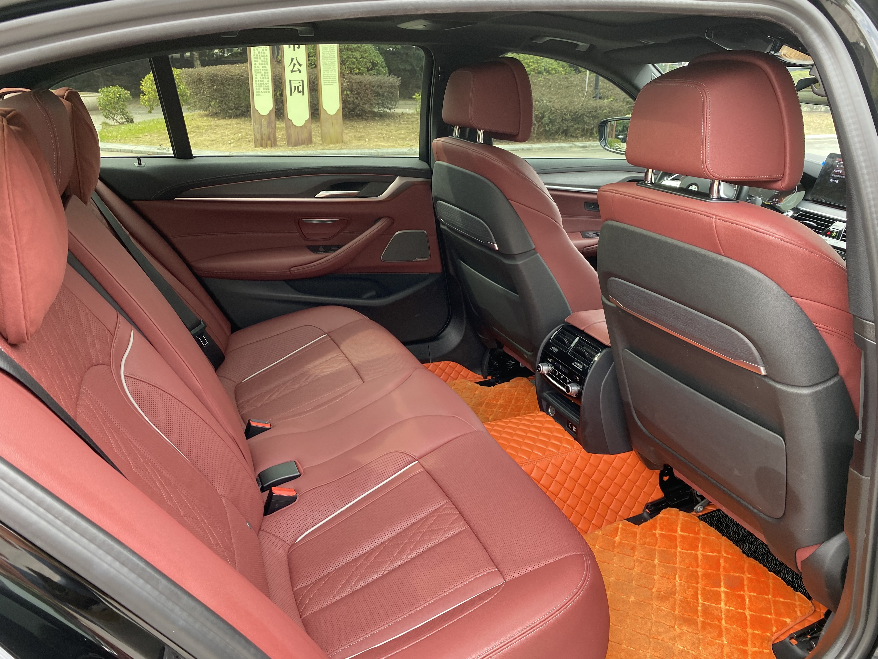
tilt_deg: -22.3
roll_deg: -0.2
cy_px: 330
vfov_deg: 53.1
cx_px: 439
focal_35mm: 26
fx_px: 659
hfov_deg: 67.3
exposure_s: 1/122
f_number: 1.8
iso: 64
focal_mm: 4.25
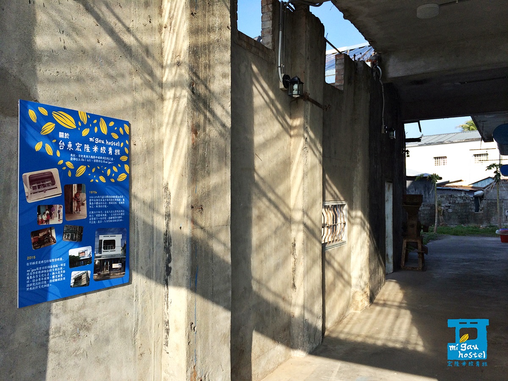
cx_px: 254
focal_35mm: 29
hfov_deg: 61.7
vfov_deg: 48.2
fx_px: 426
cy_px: 190
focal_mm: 4.15
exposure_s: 1/1244
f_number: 2.2
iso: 32
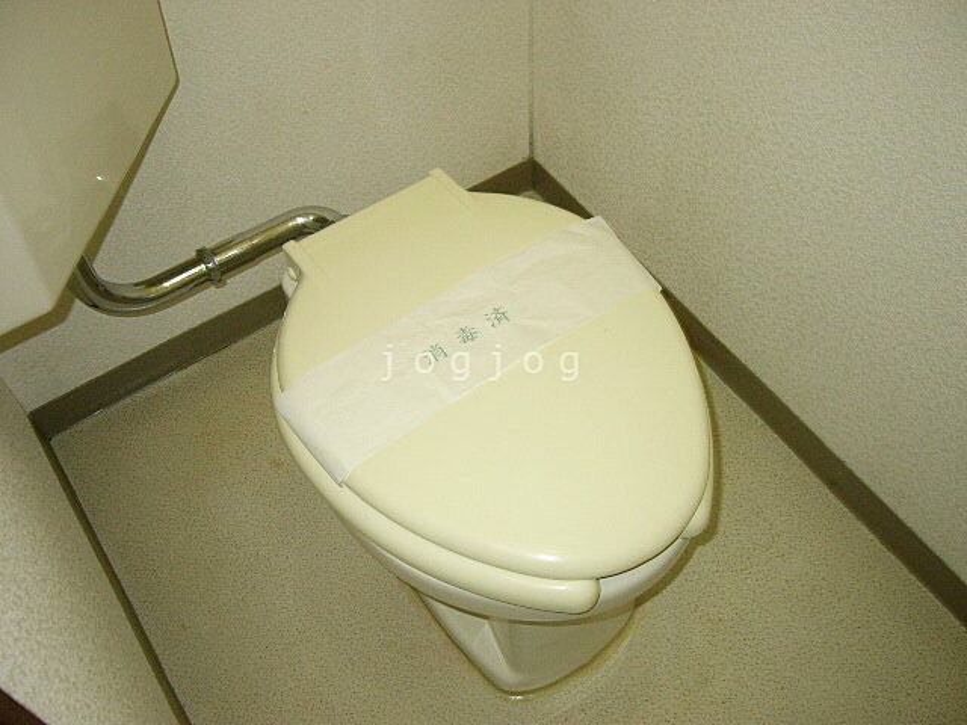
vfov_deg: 40.7
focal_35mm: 35
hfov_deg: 52.6
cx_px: 484
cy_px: 362
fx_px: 978
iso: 100
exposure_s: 1/25
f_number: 2.8
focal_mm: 5.8
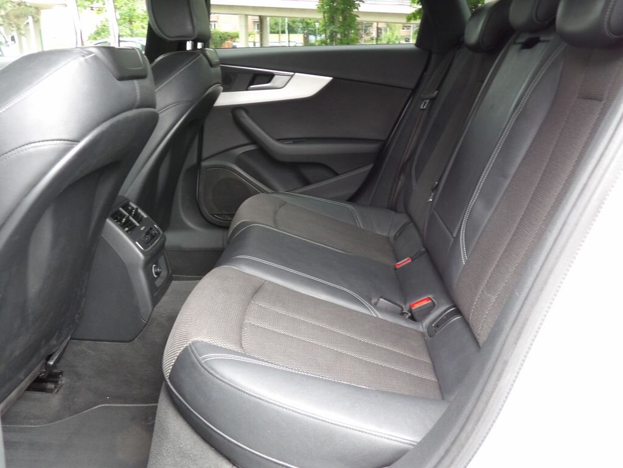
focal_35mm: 33
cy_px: 234
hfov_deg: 55.4
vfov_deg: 42.9
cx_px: 312
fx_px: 594
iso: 200
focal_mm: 5.9
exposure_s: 1/17
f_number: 3.6
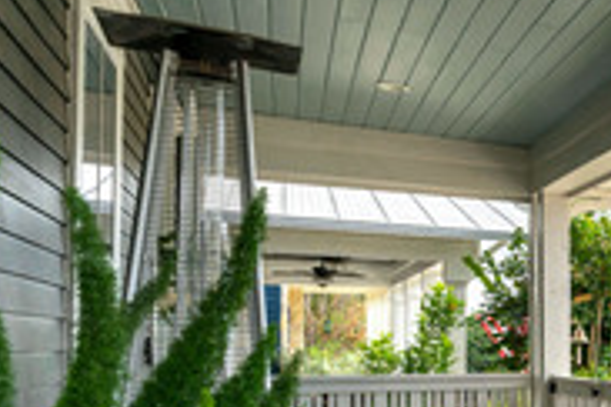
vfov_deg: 26.9
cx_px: 1055
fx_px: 832
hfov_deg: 23.7
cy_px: 339
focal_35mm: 49
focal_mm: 14
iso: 100
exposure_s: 1/2000
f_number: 7.1
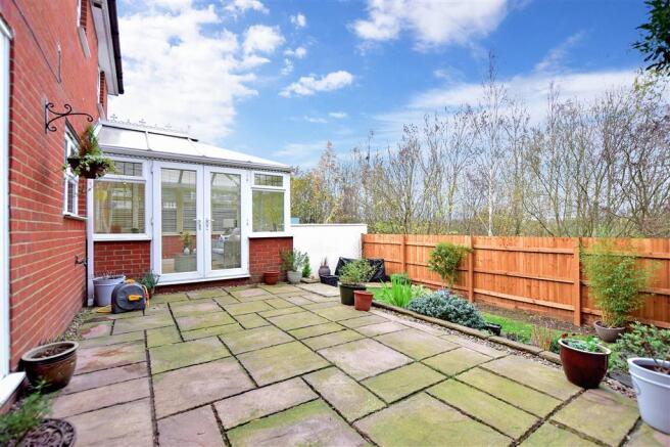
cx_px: 335
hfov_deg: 100.4
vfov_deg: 77.3
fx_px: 279
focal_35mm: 15
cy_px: 224
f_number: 5
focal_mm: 10
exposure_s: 1/100
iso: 200
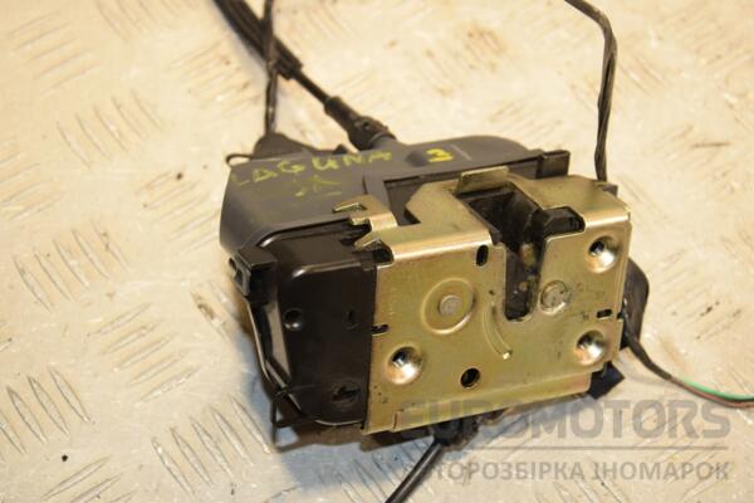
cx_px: 377
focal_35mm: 93
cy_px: 252
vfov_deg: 14.7
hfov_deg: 21.9
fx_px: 1948
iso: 800
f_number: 6.3
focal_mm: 62
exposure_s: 1/200
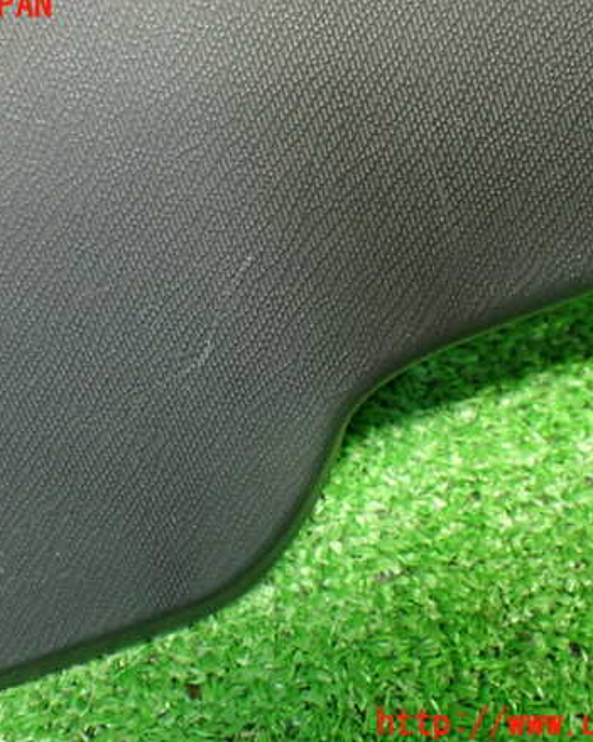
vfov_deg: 45.8
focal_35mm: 40
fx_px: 878
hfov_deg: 37.2
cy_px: 365
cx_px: 252
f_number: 2.3
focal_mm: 5.4
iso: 800
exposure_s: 1/40
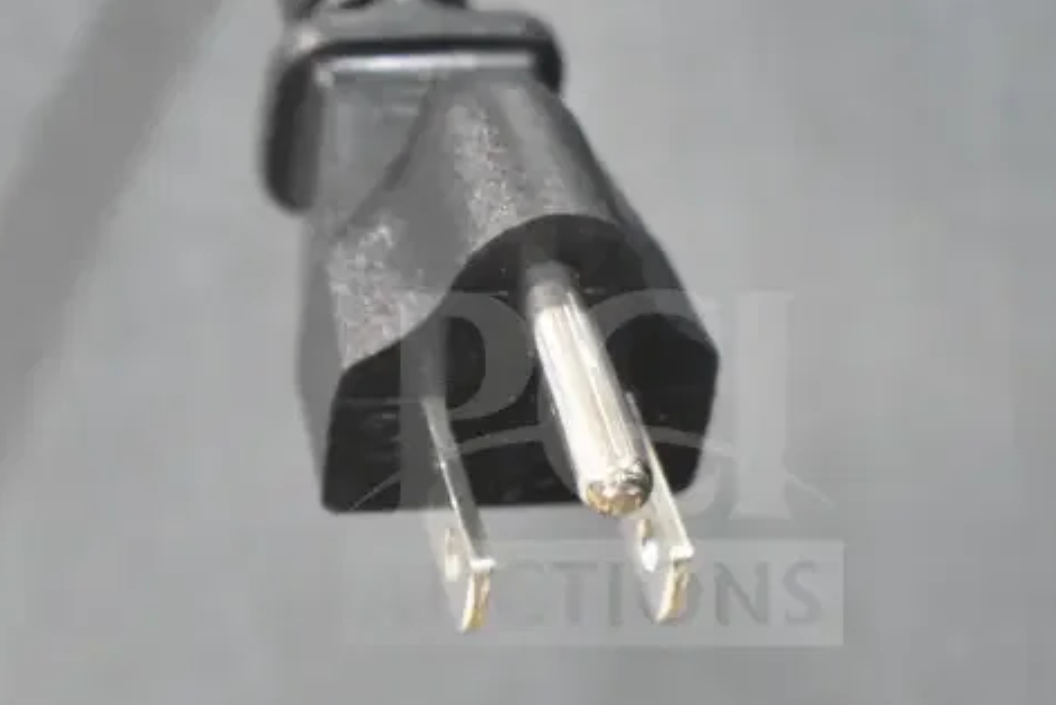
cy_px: 469
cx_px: 591
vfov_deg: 8.6
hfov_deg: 12.8
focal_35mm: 160
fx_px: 4694
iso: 9000
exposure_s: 1/100
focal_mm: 55
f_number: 5.6
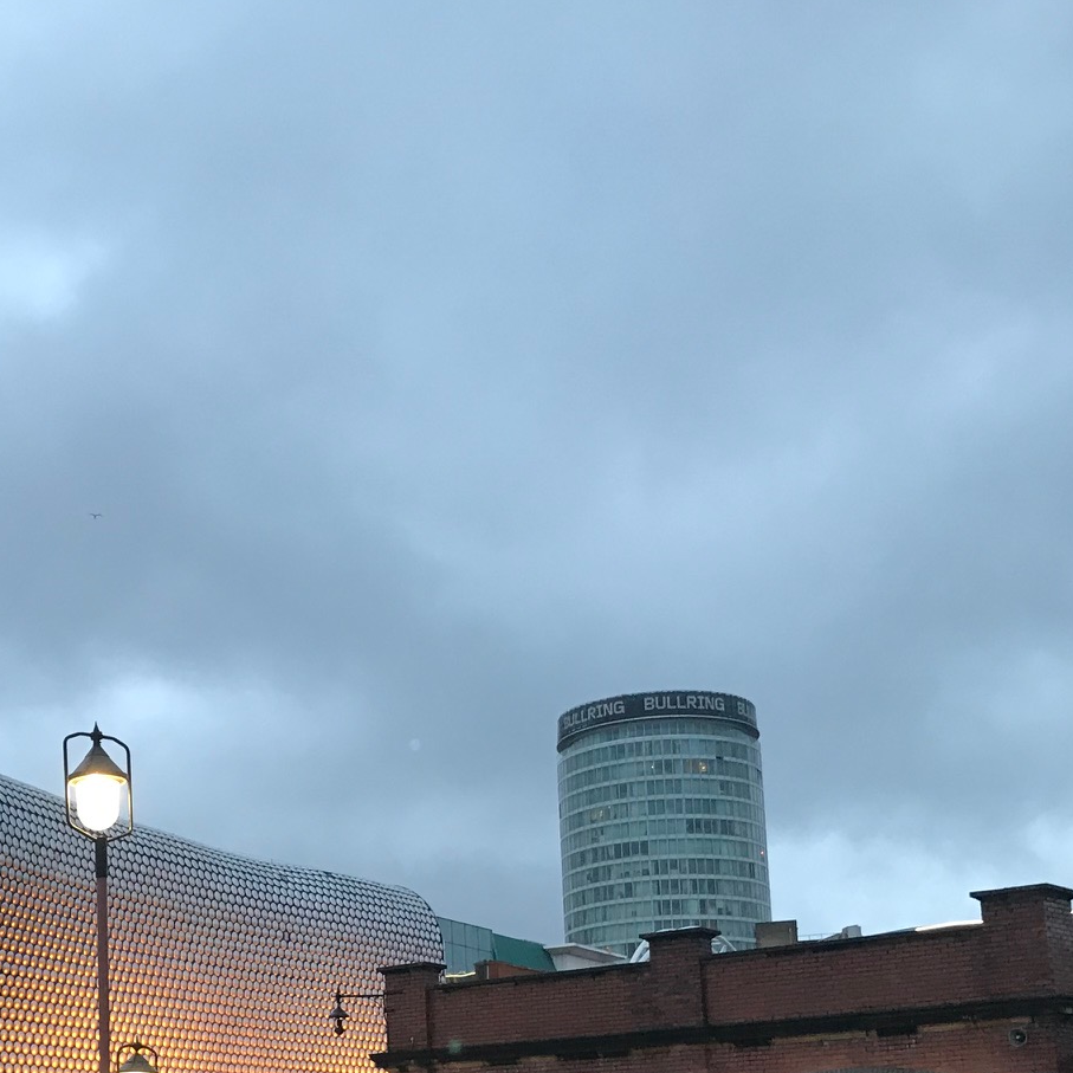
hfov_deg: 30.5
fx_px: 1929
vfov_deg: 30.2
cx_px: 253
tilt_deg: +9.4
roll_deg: +0.5
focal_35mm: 55
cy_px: 887
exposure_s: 1/20
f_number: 1.8
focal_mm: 3.99
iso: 32
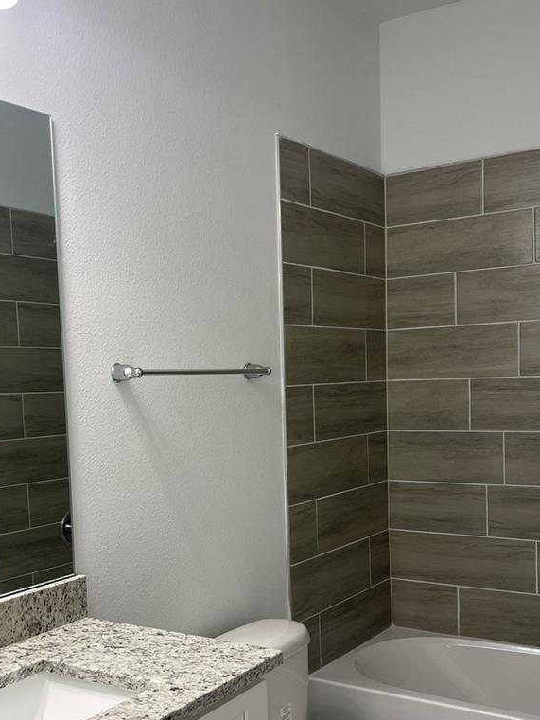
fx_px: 853
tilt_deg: -4.0
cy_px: 438
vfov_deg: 45.5
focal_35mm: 41
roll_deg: +1.5
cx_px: 223
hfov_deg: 35.1
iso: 100
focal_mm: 5.1
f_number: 1.6
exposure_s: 1/120
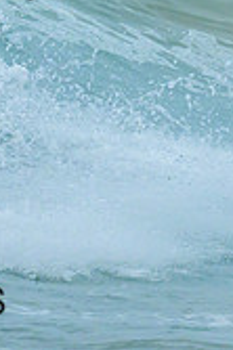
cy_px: -127
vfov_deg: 0.5
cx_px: -159
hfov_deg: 0.4
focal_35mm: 3821
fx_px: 37170
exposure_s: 1/2500
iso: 720
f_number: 6.3
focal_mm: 800
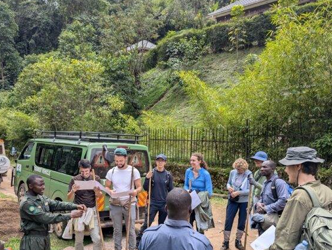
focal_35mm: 33
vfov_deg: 42.9
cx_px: 159
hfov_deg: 55.3
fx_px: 317
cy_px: 142
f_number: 1.85
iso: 40
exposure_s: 1/555
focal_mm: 6.81
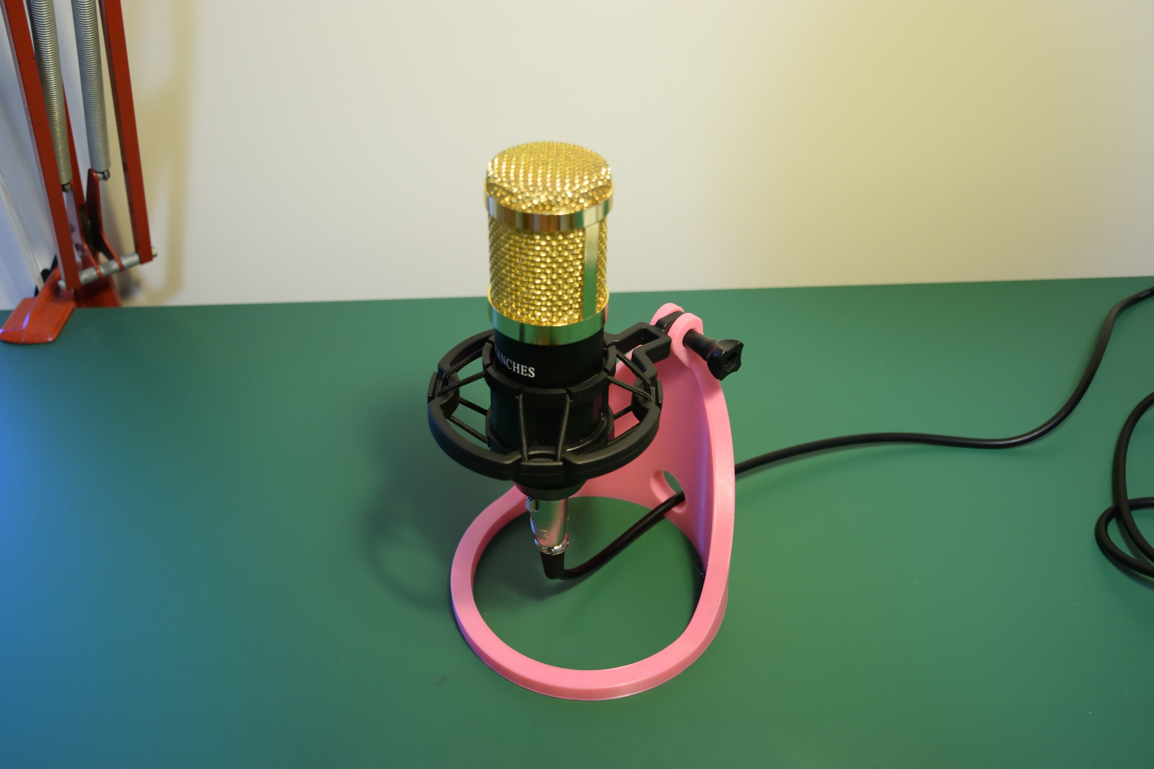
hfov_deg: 55.1
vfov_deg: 38.4
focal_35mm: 34
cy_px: 384
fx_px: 1106
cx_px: 577
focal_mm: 23
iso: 800
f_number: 3.8
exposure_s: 1/30
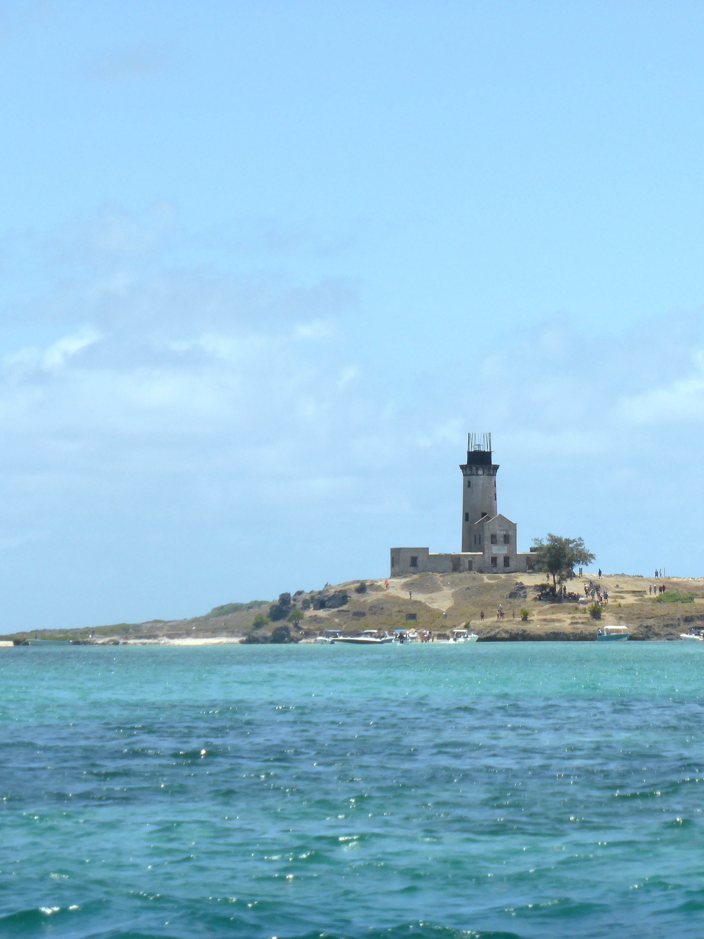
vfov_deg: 8.4
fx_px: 6373
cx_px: 608
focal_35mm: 235
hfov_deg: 6.3
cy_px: 469
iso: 100
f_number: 5.4
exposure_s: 1/800
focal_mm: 31.3
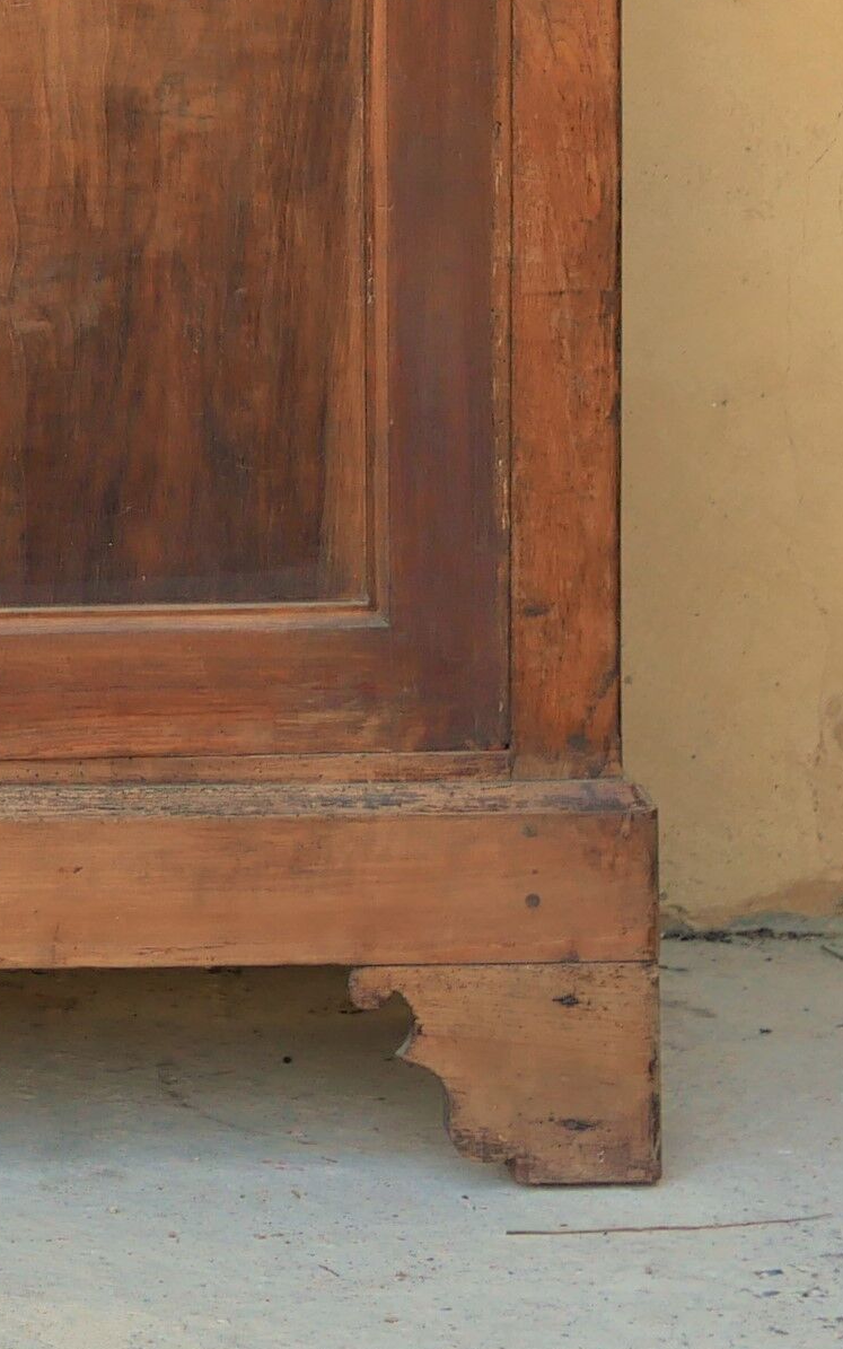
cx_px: -188
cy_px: -490
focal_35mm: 163
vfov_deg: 12.4
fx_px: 5991
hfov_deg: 8.0
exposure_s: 1/320
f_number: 2.8
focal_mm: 20
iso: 200
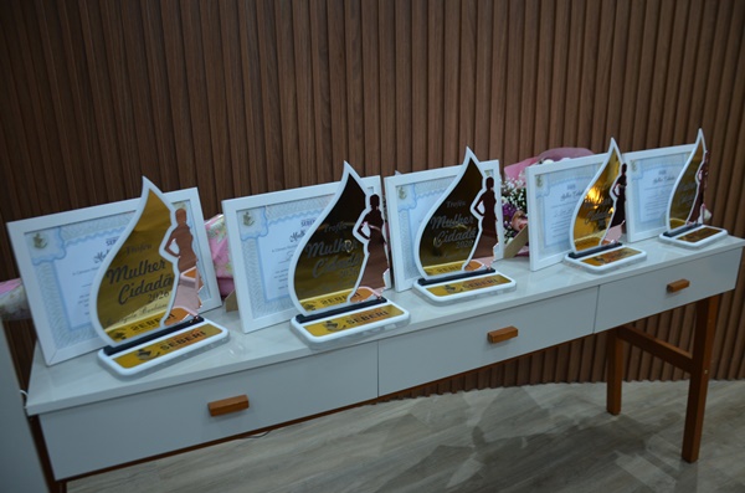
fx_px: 1084
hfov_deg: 37.9
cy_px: 246
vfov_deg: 25.6
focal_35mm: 52
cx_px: 372
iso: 720
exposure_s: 1/60
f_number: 4.5
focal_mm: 35
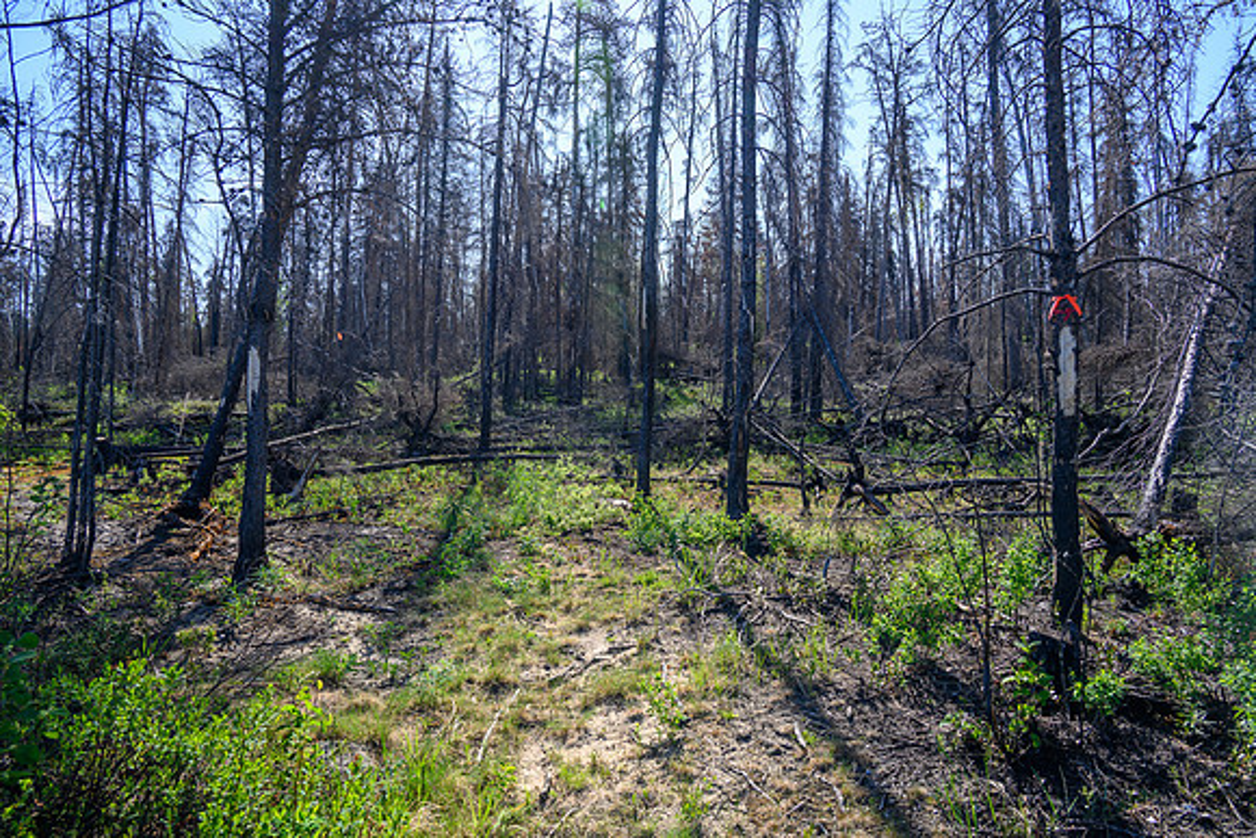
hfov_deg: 73.7
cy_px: 419
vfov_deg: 53.2
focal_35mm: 24
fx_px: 837
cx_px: 628
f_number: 8
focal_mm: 24
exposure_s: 1/60
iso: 100
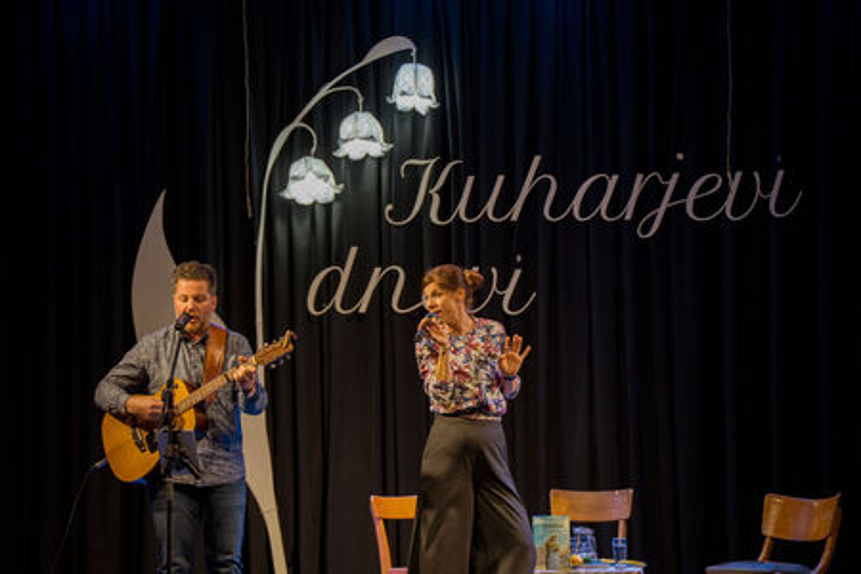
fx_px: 3480
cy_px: 287
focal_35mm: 146
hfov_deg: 14.1
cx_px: 430
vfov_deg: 9.4
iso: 1250
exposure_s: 1/250
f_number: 3.5
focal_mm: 142
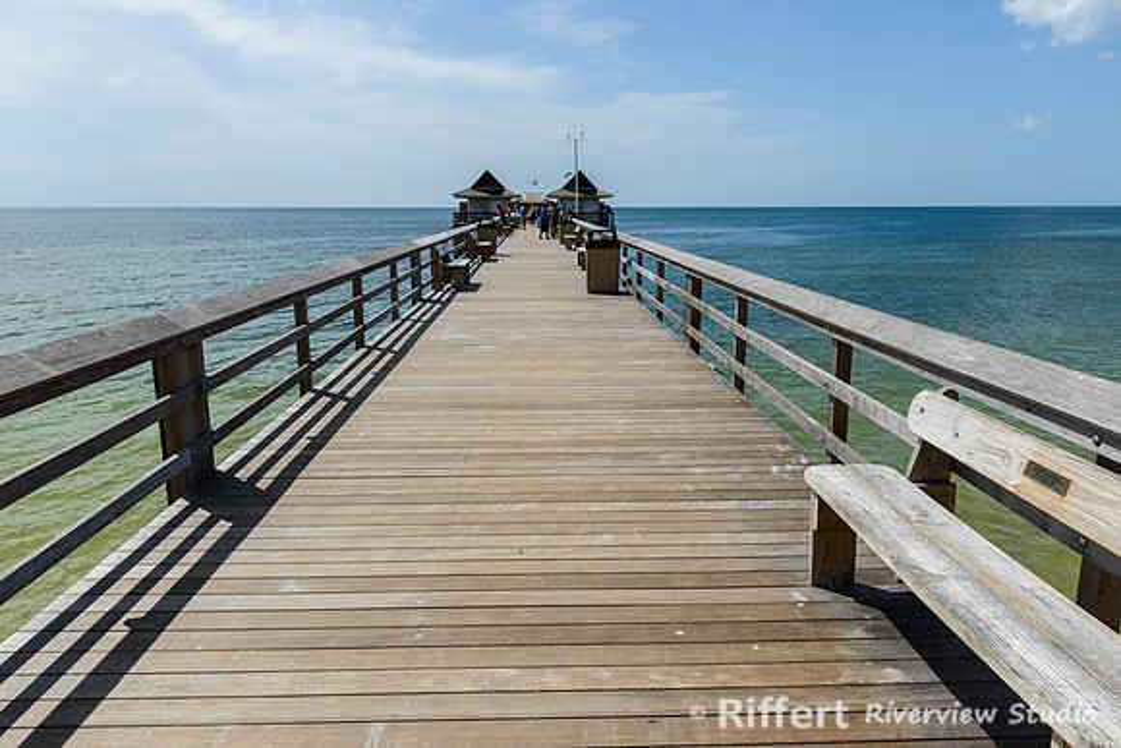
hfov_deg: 70.5
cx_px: 560
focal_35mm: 25
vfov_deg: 50.5
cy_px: 374
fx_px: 793
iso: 100
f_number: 10
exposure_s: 1/400
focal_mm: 24
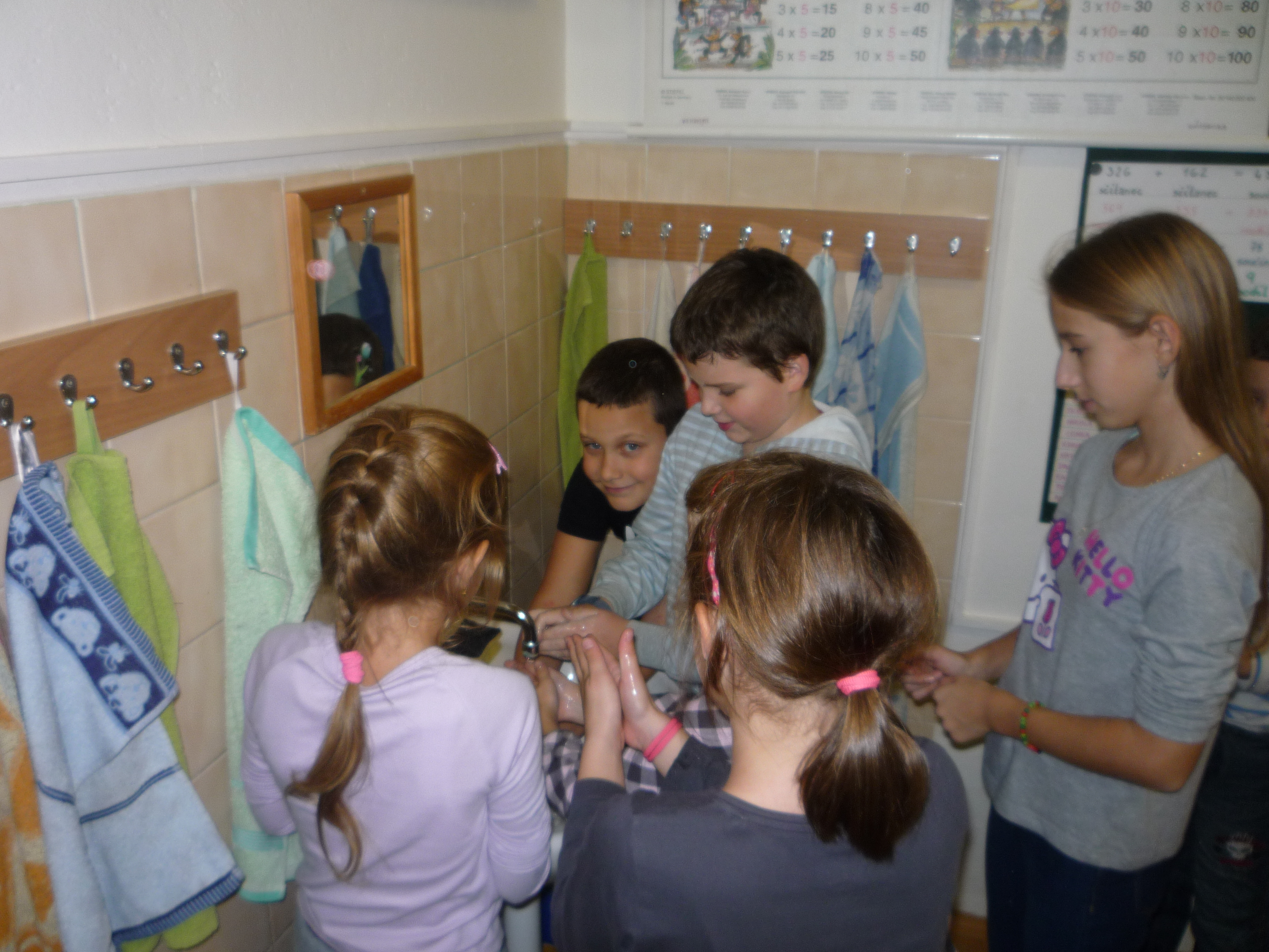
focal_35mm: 30
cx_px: 634
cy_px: 476
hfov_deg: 60.0
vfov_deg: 46.8
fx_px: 1100
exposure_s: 1/30
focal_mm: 5.2
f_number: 3.3
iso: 100
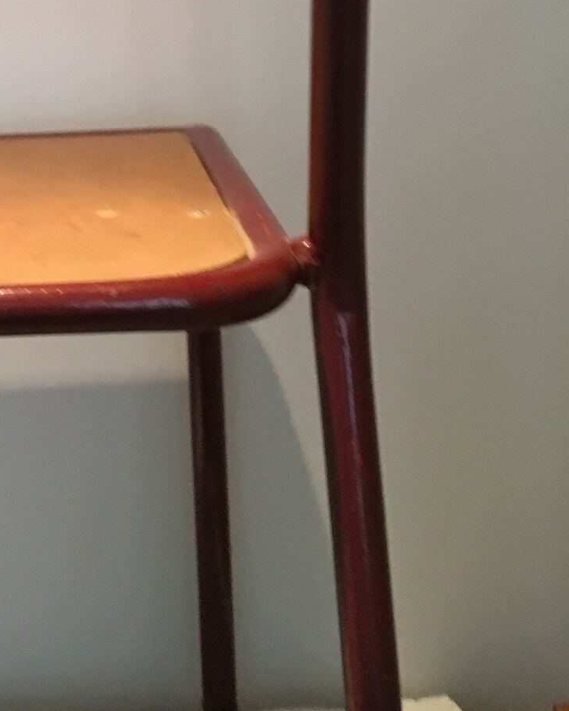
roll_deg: +1.5
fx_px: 1347
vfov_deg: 27.9
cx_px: -20
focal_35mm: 64
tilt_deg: -4.3
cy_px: 2
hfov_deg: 22.8
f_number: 2.2
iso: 200
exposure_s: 1/33
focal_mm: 4.15
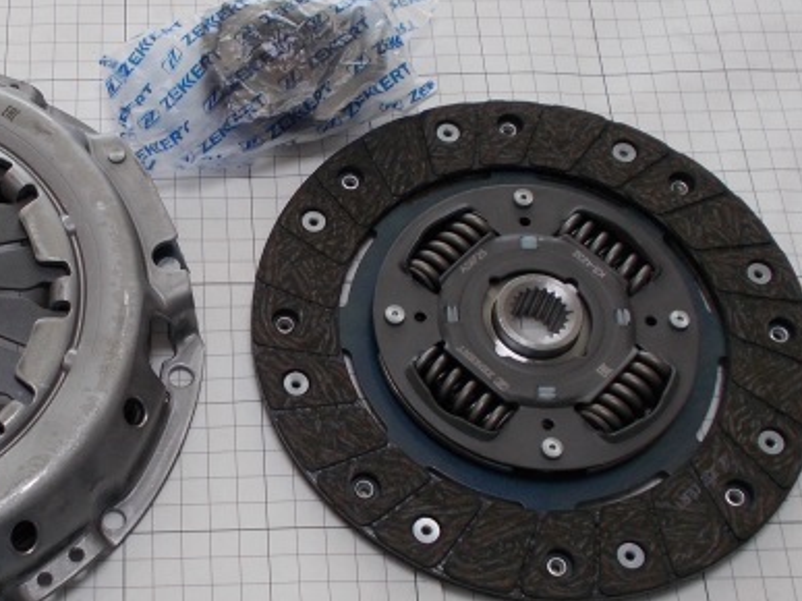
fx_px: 996
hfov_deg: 42.1
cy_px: 323
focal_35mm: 43
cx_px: 172
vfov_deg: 33.6
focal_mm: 4.6
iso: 80
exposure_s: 1/25
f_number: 3.2
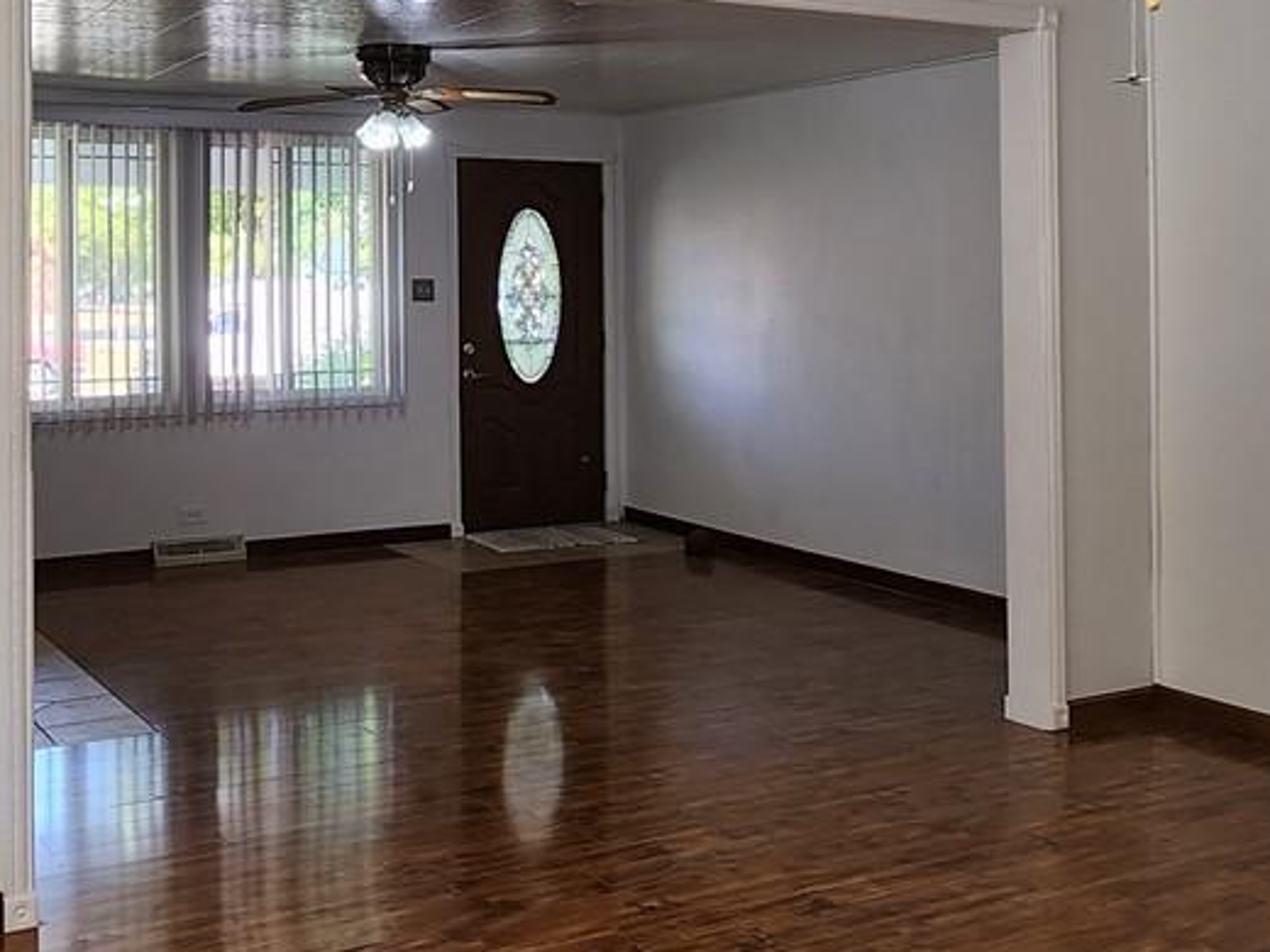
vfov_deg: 35.5
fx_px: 1468
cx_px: 481
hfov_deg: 46.4
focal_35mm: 40
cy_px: 295
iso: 64
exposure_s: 1/60
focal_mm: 2.2
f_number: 2.2
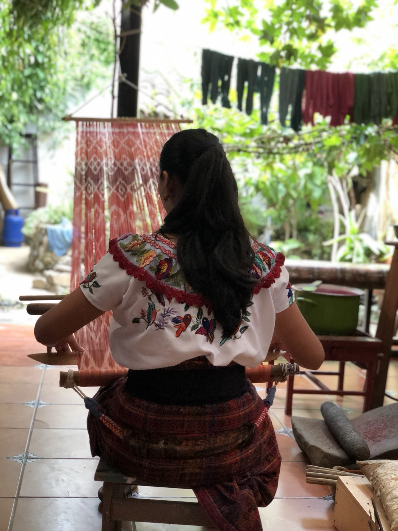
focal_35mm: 52
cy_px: 266
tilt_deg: -4.9
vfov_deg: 36.8
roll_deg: -3.1
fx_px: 797
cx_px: 199
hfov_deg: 28.0
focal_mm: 6
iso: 100
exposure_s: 1/60
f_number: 2.4
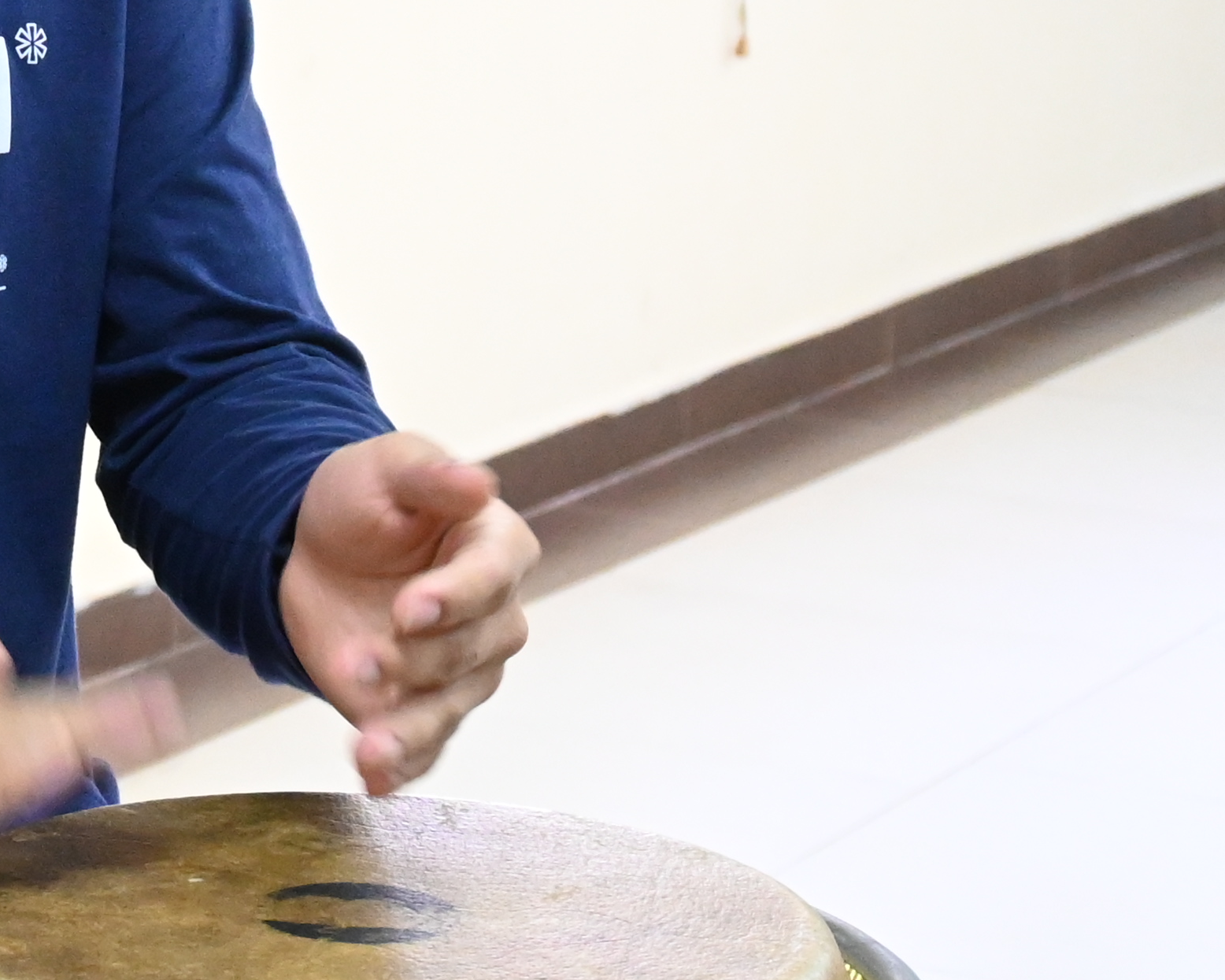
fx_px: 4841
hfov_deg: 14.1
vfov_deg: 11.5
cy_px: 24
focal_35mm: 134
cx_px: -106
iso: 3200
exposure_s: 1/125
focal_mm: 26.5
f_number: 4.5
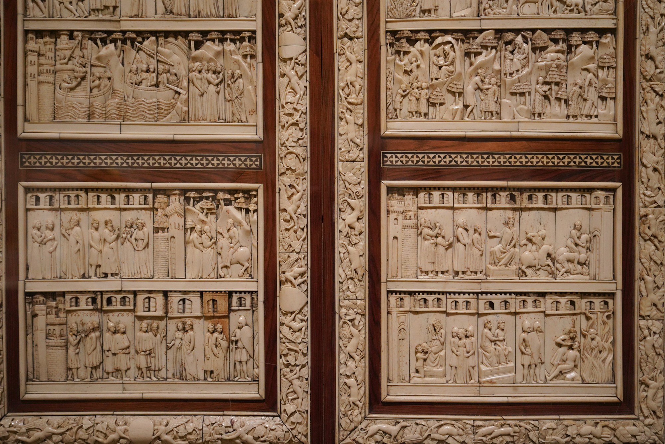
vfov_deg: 33.4
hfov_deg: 48.5
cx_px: 332
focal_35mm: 40
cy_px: 222
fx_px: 739
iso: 4000
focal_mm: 40
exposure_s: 1/100
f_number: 3.5
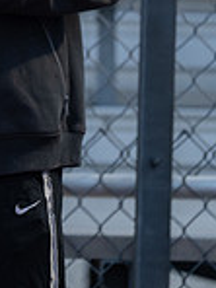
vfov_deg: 2.8
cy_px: -107
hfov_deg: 2.1
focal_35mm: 711
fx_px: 5915
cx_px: -233
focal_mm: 162
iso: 500
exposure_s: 1/320
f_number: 2.8
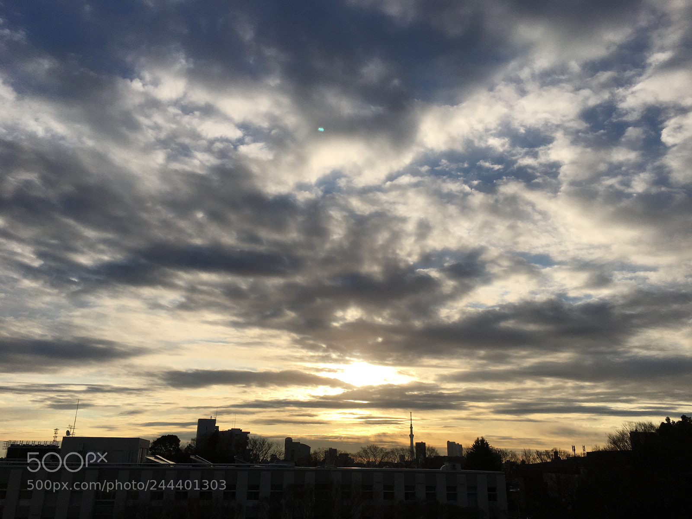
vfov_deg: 48.2
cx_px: 346
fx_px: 580
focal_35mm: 29
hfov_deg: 61.7
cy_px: 260
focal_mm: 4.15
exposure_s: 1/3497
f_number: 2.2
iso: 25
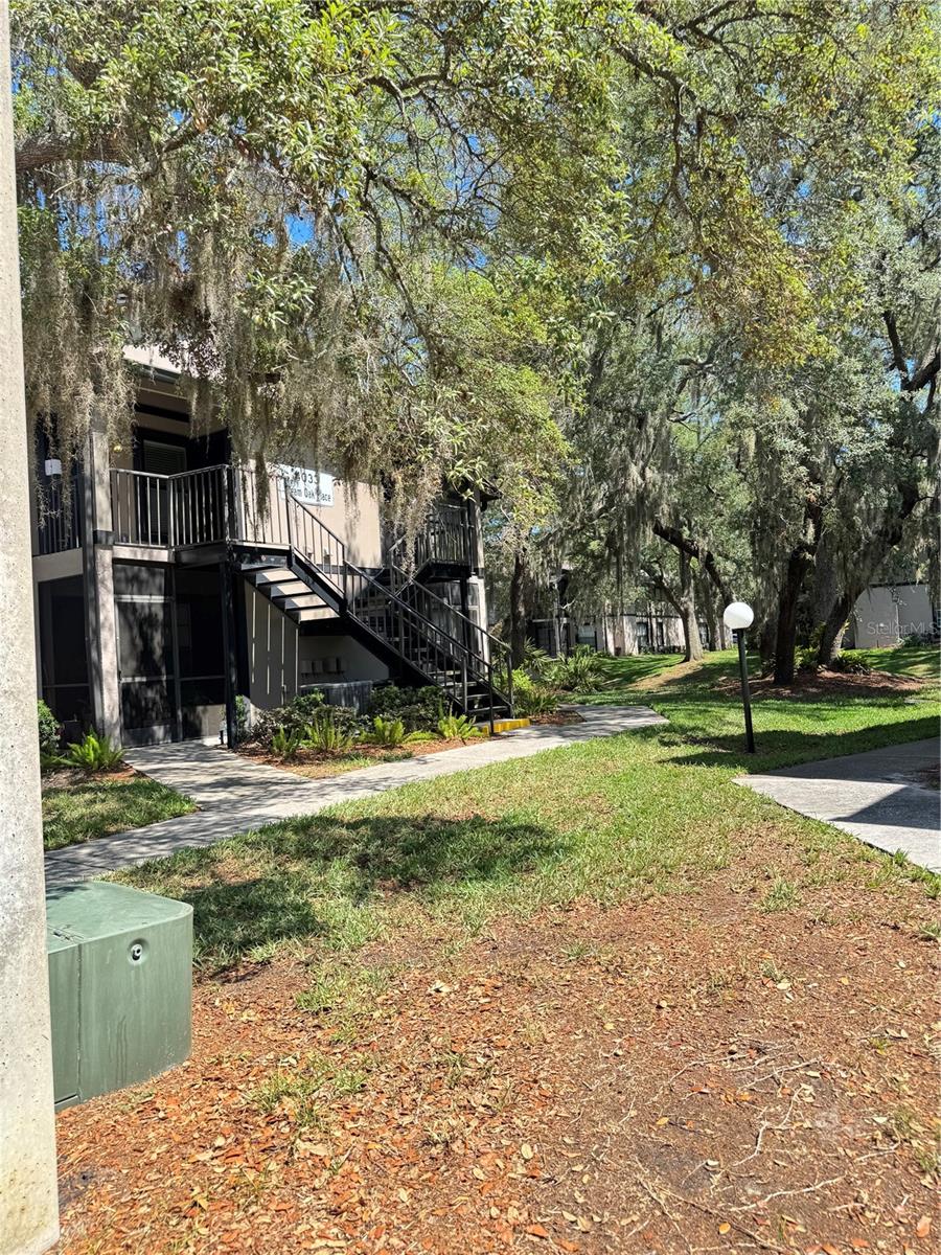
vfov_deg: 71.6
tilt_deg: +1.0
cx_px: 470
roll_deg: +4.6
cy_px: 628
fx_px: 870
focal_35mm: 24
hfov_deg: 56.8
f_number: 1.78
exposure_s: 1/558
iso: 80
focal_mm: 6.76
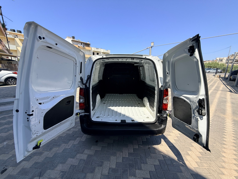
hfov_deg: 102.1
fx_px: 96
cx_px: 119
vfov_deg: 85.7
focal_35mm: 14
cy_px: 90
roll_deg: -0.4
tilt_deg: -11.9
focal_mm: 2.22
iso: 80
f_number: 2.2
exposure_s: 1/1399
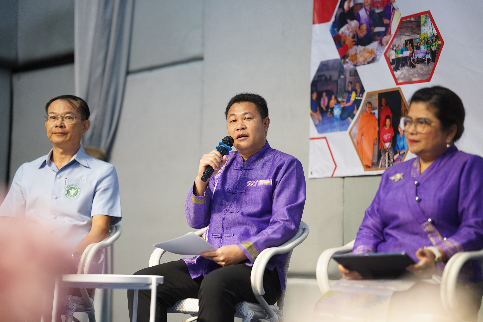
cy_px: 161
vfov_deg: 16.1
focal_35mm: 85
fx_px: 1140
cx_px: 242
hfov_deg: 23.9
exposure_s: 1/160
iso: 400
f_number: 1.4
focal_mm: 85
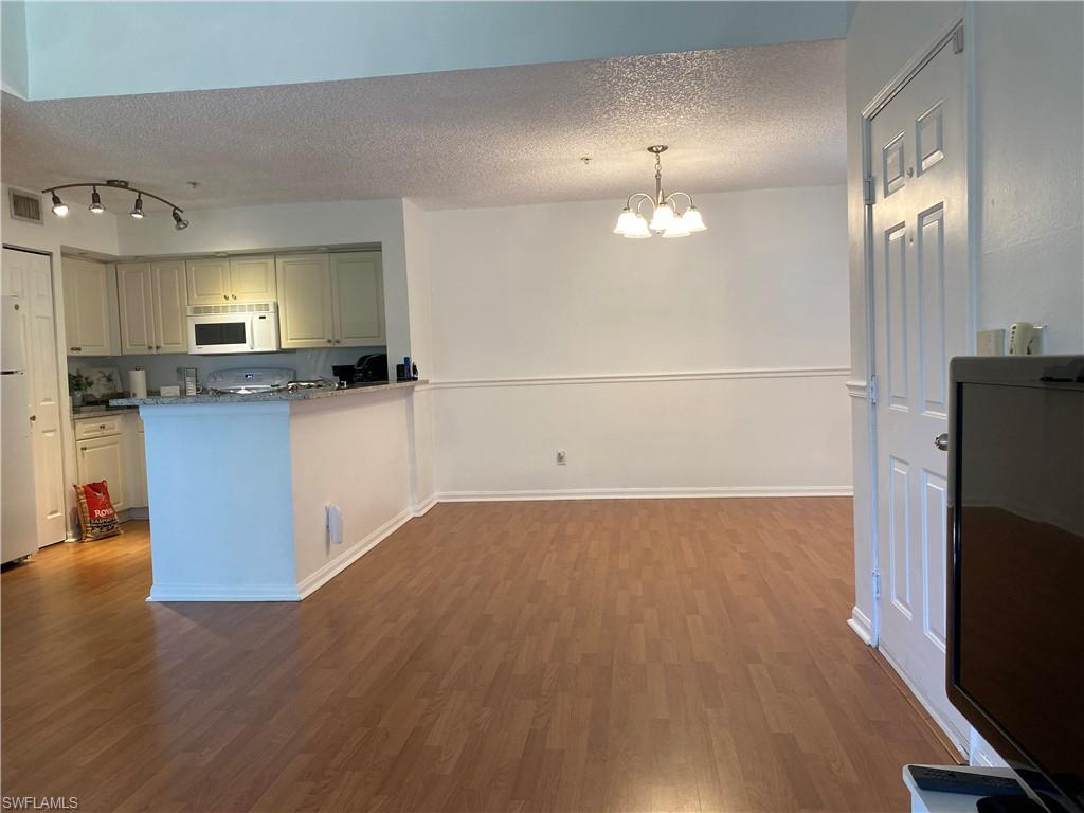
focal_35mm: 26
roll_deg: +1.6
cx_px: 542
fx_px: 814
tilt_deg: -3.1
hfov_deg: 67.3
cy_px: 406
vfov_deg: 53.1
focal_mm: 4.25
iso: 100
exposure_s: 1/120
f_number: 1.8
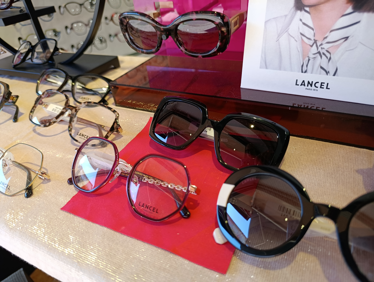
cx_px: 187
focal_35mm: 23
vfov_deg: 59.0
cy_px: 141
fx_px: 249
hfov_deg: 73.8
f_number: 1.65
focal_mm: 6.11
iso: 245
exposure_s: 1/100
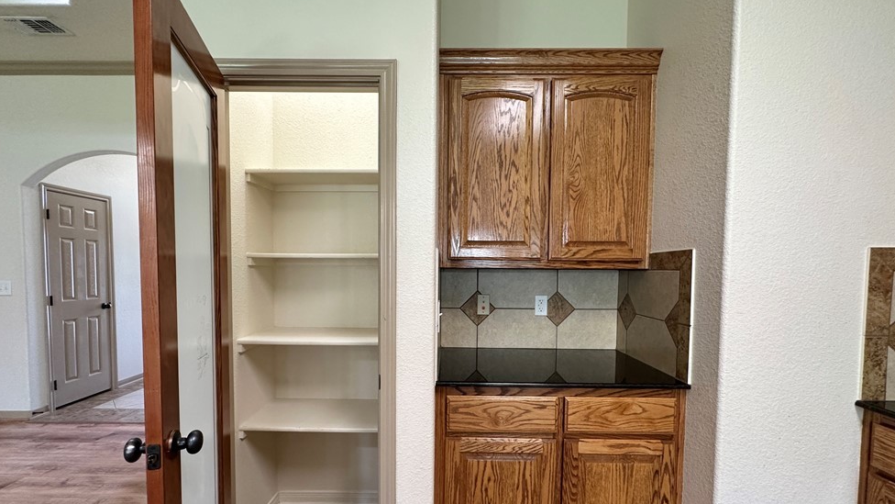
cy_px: 285
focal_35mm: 16
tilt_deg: -2.9
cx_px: 447
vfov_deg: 66.8
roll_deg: +0.7
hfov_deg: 99.4
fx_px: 380
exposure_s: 1/60
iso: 200
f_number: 2.2
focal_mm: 2.22
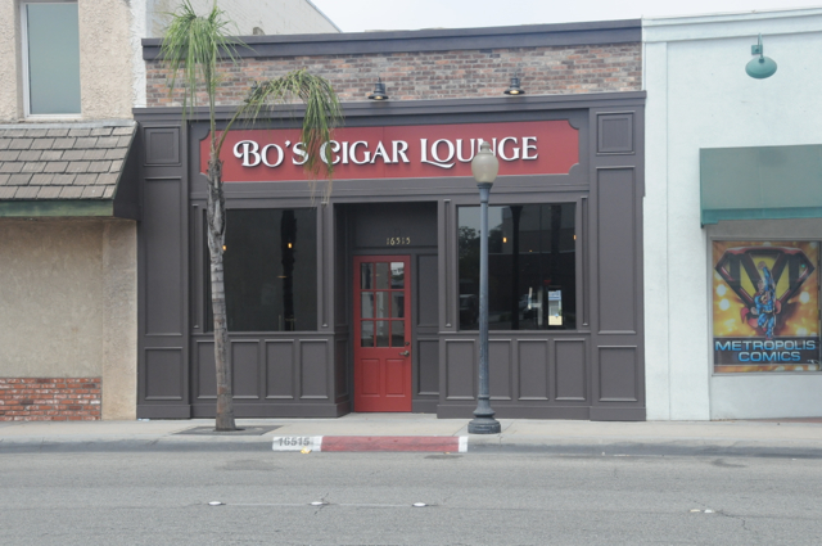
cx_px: 411
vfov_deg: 22.6
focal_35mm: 60
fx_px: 1368
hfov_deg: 33.4
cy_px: 273
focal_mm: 40
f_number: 11
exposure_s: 1/500
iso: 800
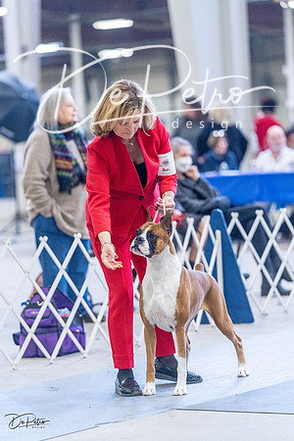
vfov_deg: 12.8
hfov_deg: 8.5
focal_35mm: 161
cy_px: 220
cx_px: 147
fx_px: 1972
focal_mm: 161
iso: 6400
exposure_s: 1/320
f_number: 3.5
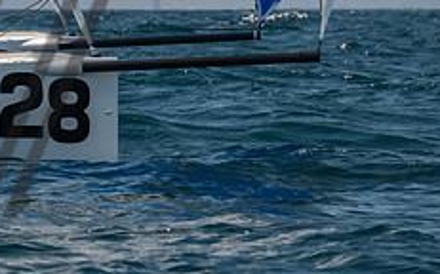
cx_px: -66
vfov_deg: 2.3
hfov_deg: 3.7
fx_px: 6722
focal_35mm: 561
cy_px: -4
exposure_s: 1/640
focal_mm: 200
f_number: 9
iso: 640
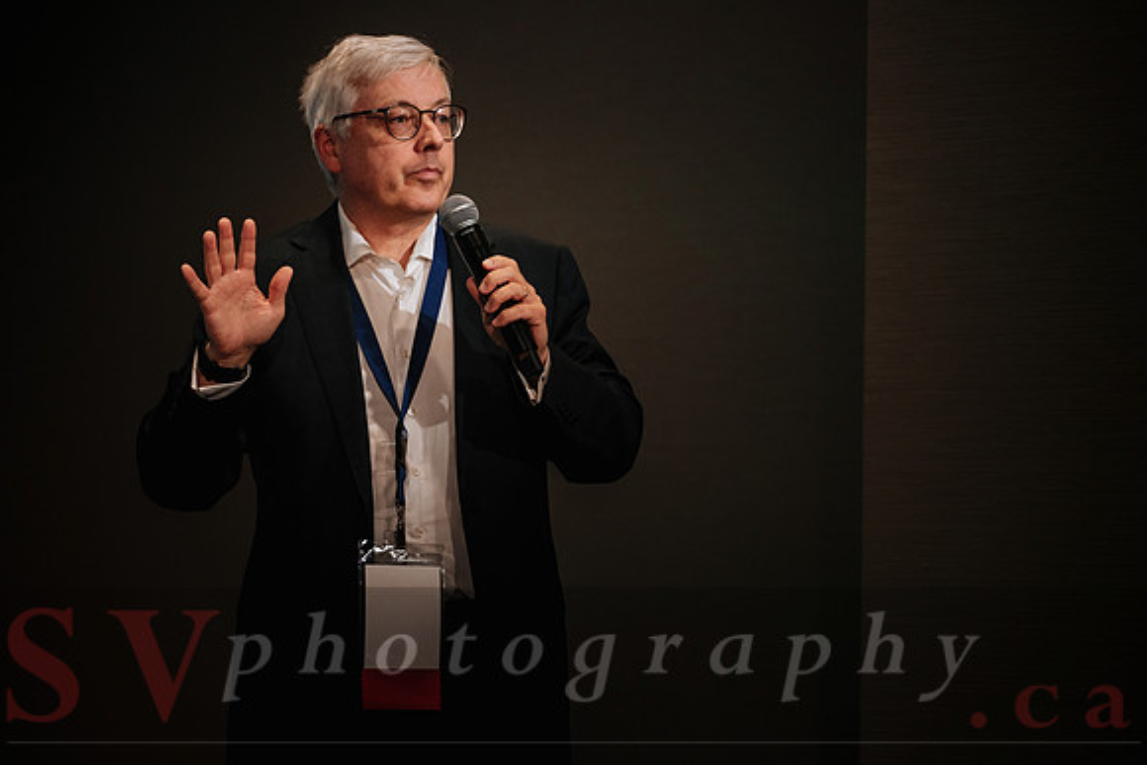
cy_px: 382
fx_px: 5274
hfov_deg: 12.4
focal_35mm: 166
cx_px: 574
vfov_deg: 8.3
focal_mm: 106
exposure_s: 1/100
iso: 800
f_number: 2.8
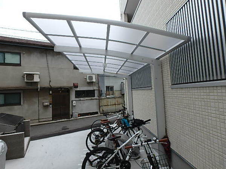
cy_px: 84
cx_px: 113
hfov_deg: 79.0
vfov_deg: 63.4
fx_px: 137
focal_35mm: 21
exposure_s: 1/640
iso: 125
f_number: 3.5
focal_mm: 3.7
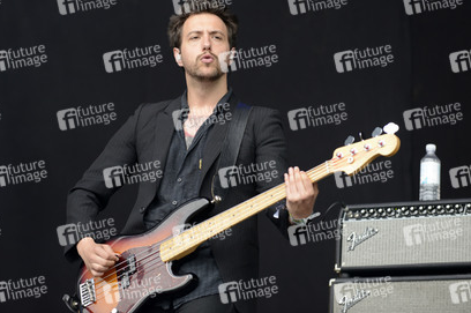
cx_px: 218
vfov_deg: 6.2
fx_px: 2888
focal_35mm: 221
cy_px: 146
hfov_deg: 9.3
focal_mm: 200
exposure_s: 1/320
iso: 800
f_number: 4
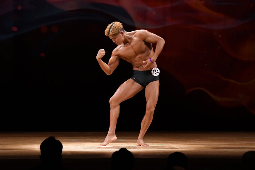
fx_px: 1699
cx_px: 128
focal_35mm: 240
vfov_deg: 5.7
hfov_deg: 8.6
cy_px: 85
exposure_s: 1/400
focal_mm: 160
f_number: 5.6
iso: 3200
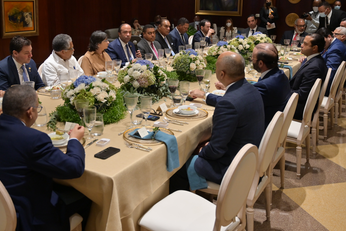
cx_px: 143
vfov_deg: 32.8
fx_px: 390
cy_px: 95
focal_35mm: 41
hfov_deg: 47.6
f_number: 4
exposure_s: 1/125
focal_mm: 33.5
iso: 1250
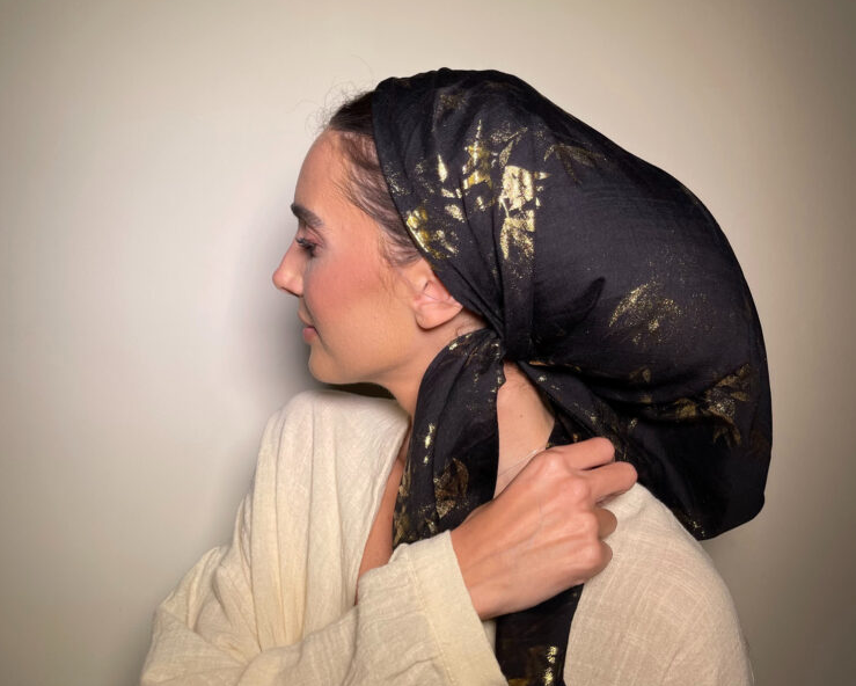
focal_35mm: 33
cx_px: 424
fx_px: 836
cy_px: 378
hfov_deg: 54.2
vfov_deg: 44.5
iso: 40
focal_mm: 5.1
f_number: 1.6
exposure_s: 1/121
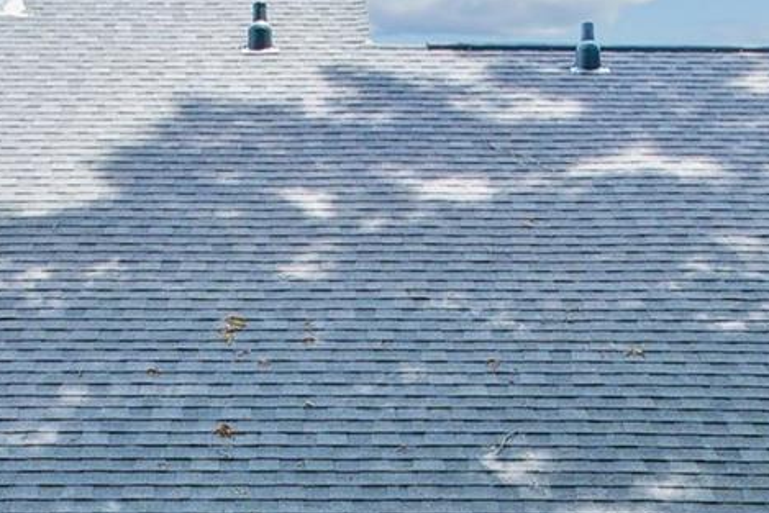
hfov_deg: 21.2
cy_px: 748
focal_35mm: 96
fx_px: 2051
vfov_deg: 13.5
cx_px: 303
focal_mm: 8.4
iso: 100
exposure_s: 1/40
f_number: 2.8
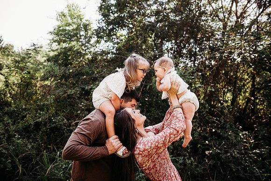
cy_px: 90
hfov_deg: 73.7
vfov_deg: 53.2
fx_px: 181
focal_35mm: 24
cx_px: 136
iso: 100
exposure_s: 1/320
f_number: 2.2
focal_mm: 24
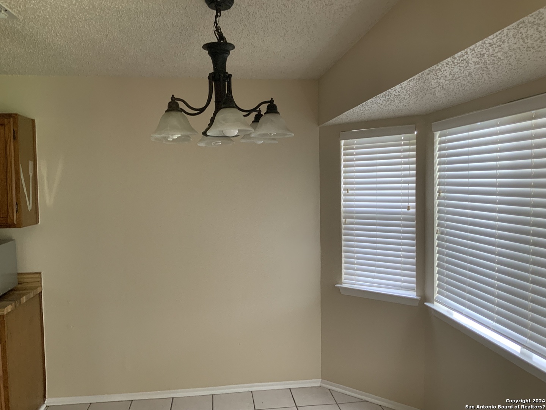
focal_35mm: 29
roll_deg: +0.5
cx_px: 273
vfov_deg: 48.2
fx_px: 457
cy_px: 205
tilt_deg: -3.2
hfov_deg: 61.7
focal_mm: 3
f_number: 1.8
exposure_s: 1/60
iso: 80
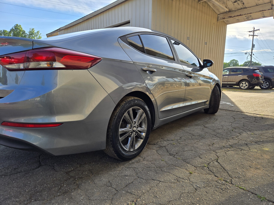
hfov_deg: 73.9
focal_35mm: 23
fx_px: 182
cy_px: 102
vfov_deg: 58.9
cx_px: 137
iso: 25
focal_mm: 5.4
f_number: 1.8
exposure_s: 1/1145
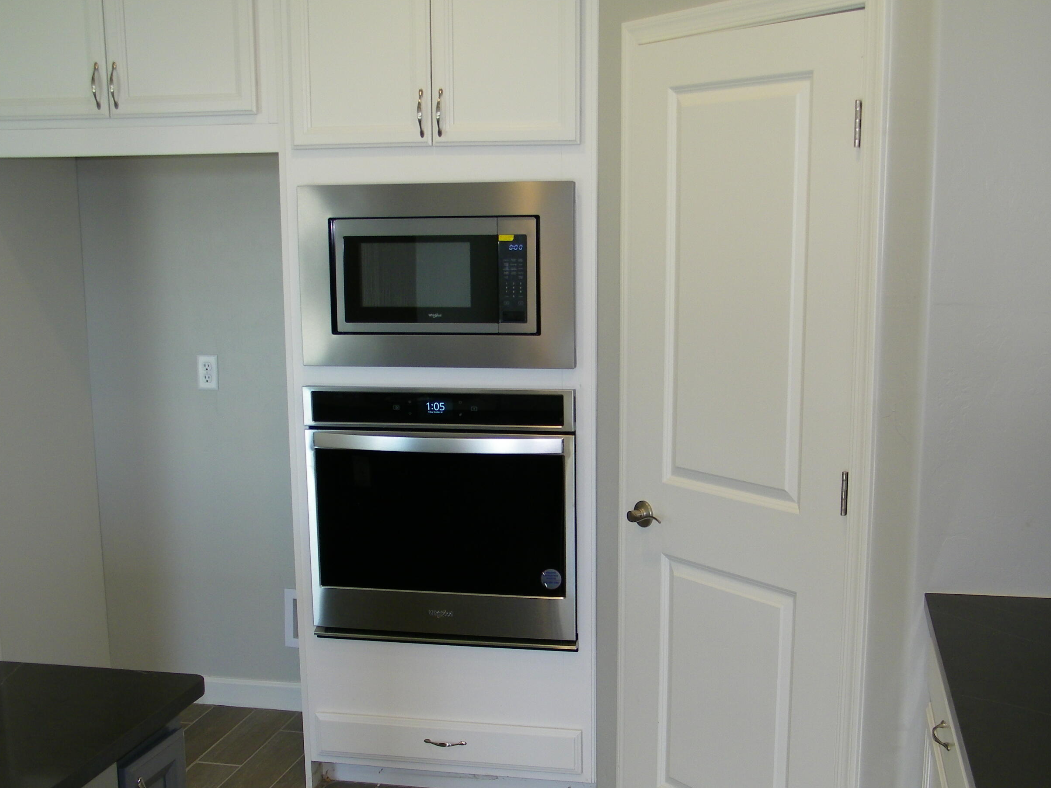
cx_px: 570
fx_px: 1245
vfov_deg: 35.0
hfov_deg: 45.7
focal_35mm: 41
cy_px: 473
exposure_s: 1/30
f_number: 3.6
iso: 80
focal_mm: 5.9
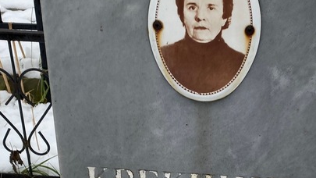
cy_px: 139
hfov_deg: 36.8
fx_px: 469
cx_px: 212
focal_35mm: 56
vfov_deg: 21.2
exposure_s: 1/241
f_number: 1.8
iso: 32
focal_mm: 4.25
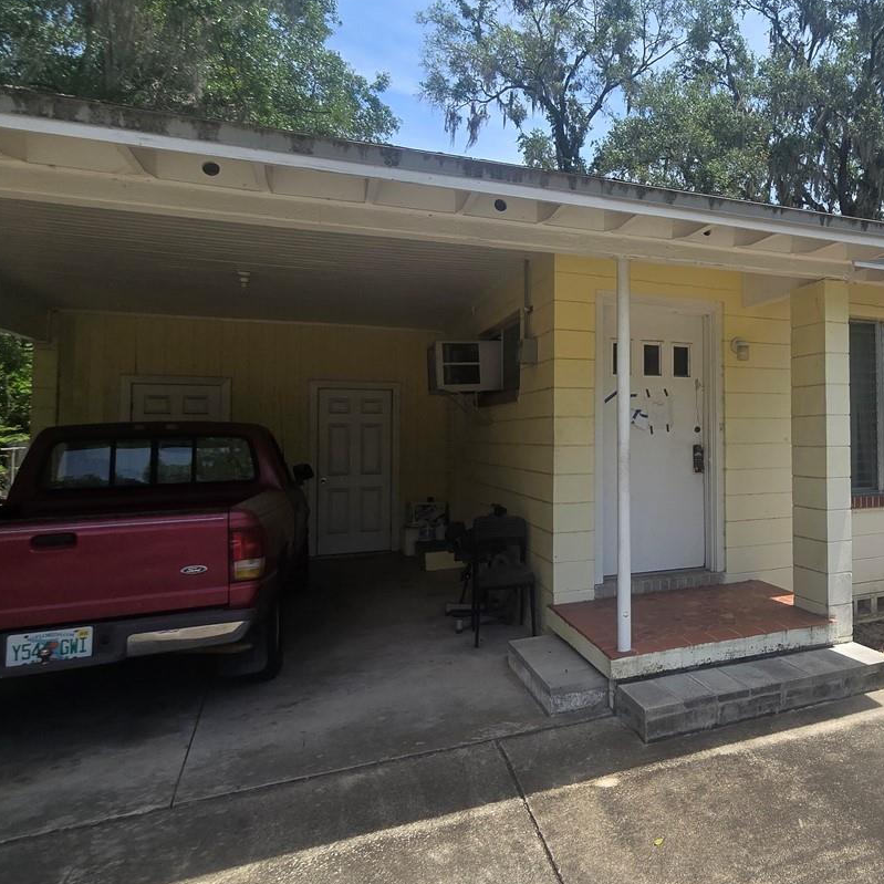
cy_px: 404
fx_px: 665
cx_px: 719
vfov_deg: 67.1
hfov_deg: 61.2
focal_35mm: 23
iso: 50
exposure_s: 1/1472
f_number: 2.2
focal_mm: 2.2
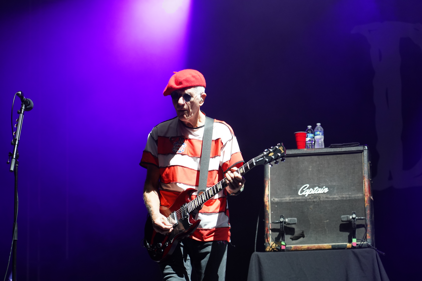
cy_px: 140
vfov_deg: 13.0
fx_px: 1231
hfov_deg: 19.5
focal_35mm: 105
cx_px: 211
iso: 2500
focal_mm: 105
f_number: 4
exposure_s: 1/160
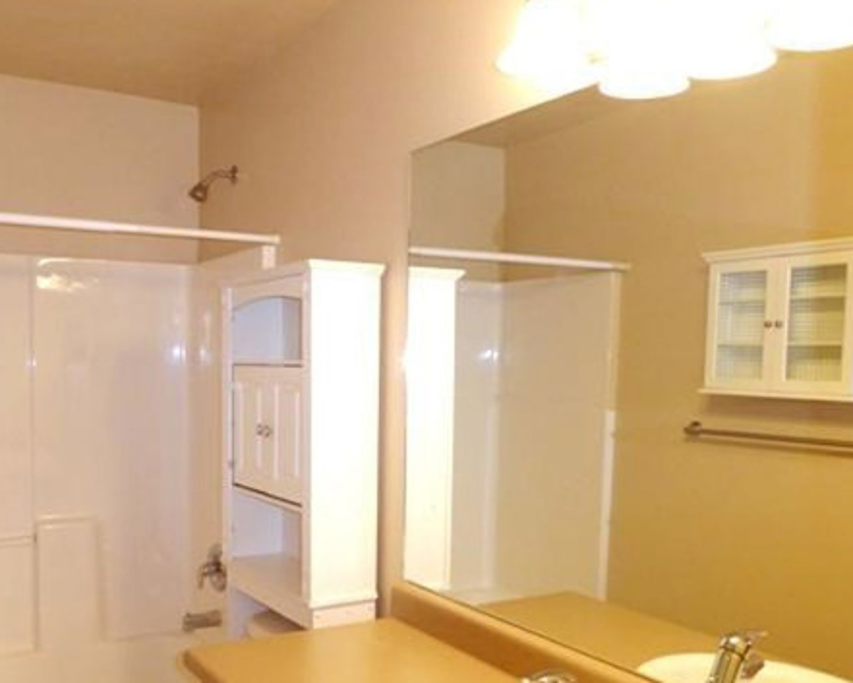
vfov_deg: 42.9
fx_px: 859
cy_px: 443
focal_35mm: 34
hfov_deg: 52.4
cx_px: 331
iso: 500
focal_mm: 4.3
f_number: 3.3
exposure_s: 1/60
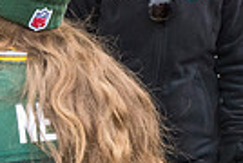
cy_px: 153
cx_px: -225
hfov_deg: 9.4
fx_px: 1400
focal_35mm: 207
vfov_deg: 6.7
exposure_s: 1/400
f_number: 9
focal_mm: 48
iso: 4000
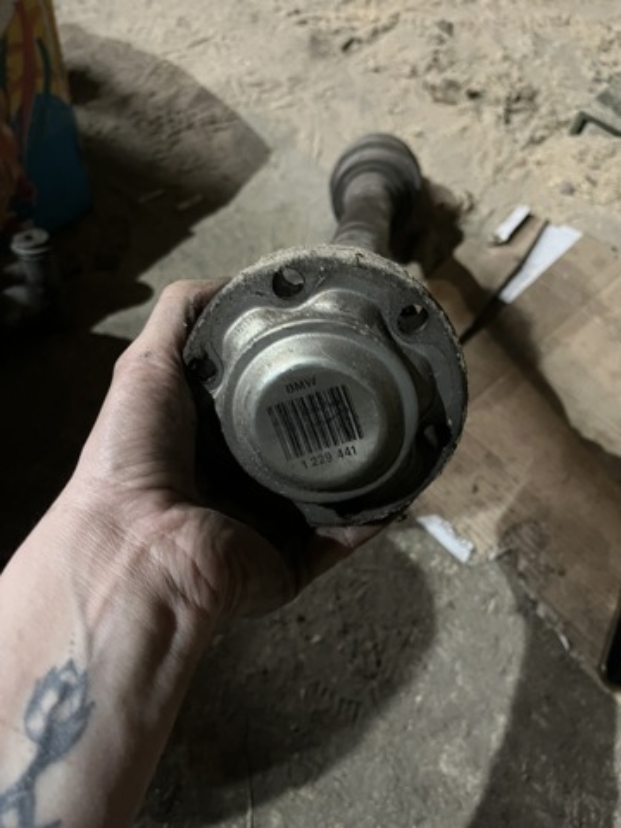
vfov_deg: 67.3
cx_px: 310
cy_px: 414
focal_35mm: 26
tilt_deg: -58.6
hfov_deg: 53.1
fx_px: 622
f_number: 1.6
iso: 640
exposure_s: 1/25
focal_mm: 5.1
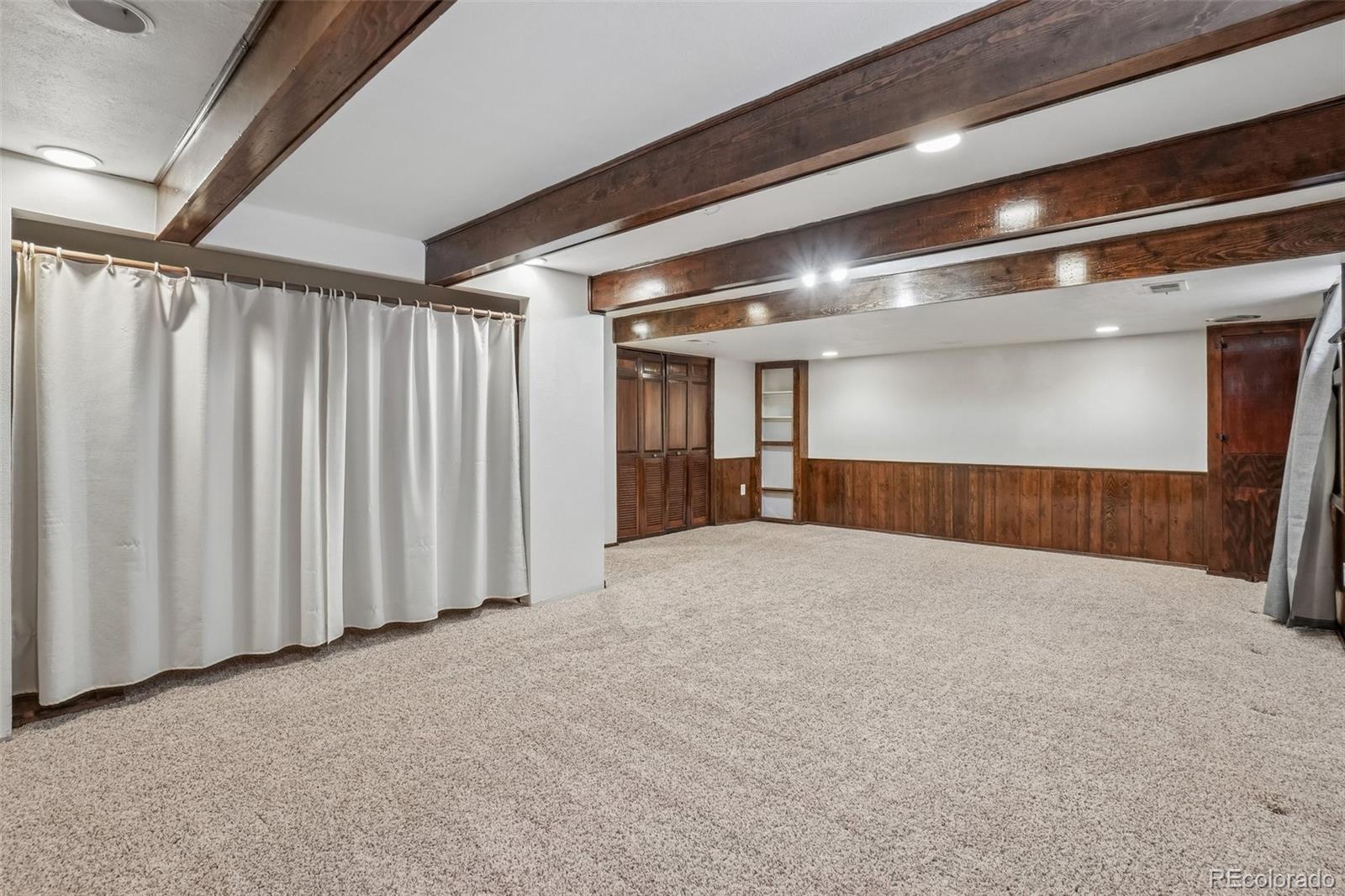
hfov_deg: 100.4
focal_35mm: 15
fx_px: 560
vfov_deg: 77.3
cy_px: 448
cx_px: 672
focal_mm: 10
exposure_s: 1/6
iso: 400
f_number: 8
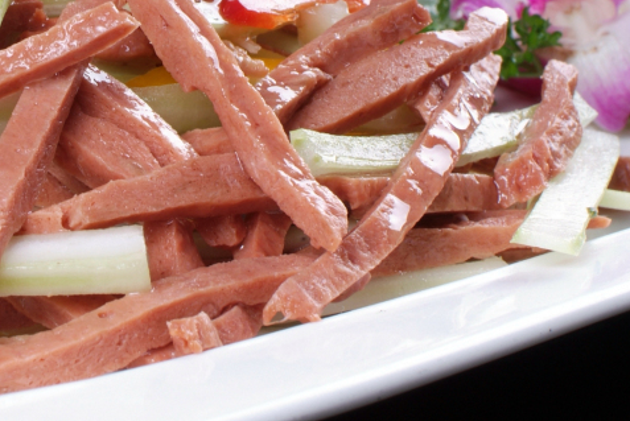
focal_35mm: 161
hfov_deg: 12.7
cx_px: 85
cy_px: 80
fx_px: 2820
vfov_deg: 8.5
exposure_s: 1/180
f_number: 16
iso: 100
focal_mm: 50
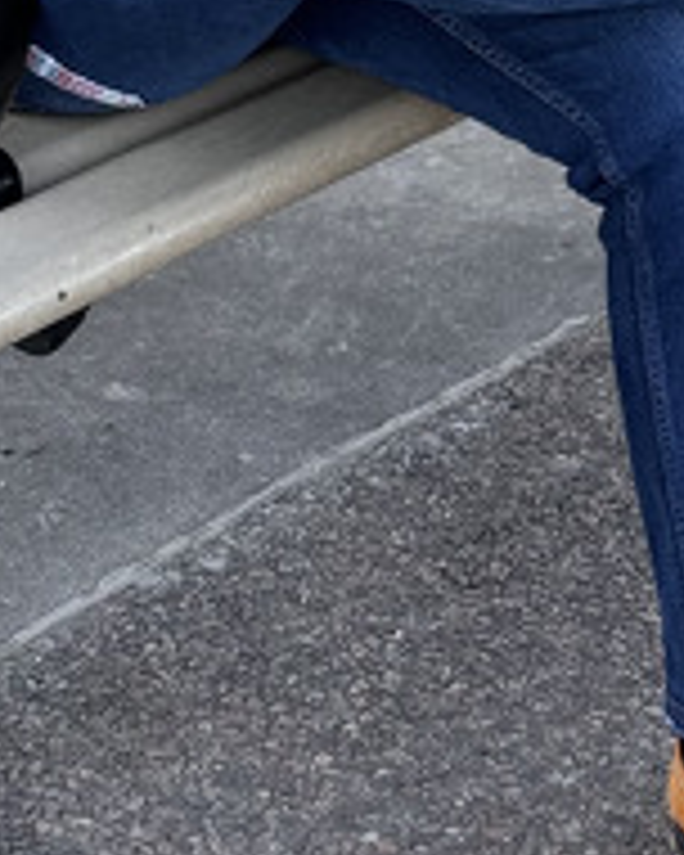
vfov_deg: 10.7
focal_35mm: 173
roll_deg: +1.0
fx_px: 4378
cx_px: 232
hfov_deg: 8.9
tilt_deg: -15.3
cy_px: -436
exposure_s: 1/448
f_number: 1.78
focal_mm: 6.76
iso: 64
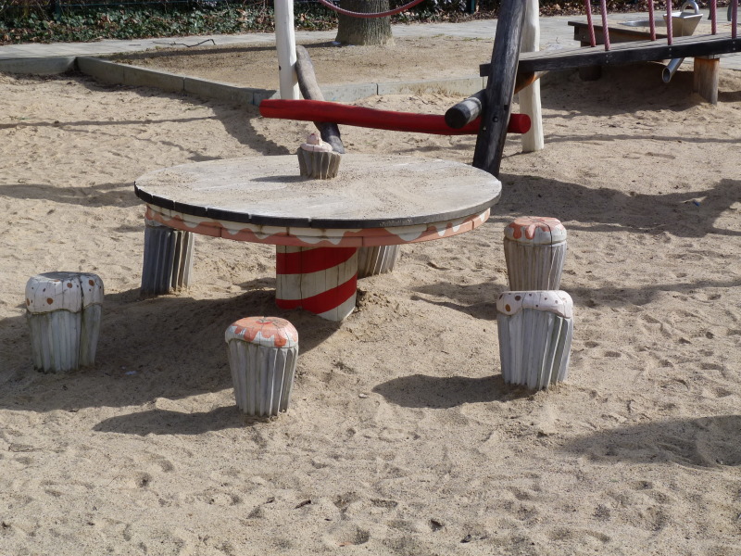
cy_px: 278
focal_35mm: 72
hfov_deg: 27.0
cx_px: 370
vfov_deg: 20.4
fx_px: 1541
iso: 80
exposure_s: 1/320
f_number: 5.6
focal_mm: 12.9
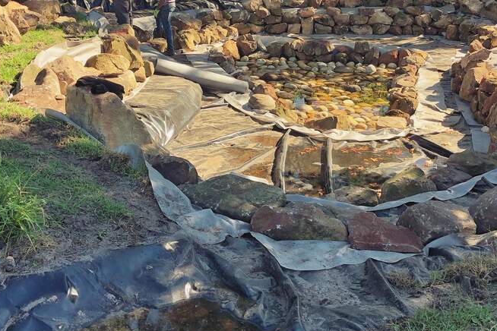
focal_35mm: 49
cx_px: 261
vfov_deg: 27.0
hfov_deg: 40.3
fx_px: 676
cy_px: 70
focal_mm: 3.99
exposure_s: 1/539
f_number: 1.8
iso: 20
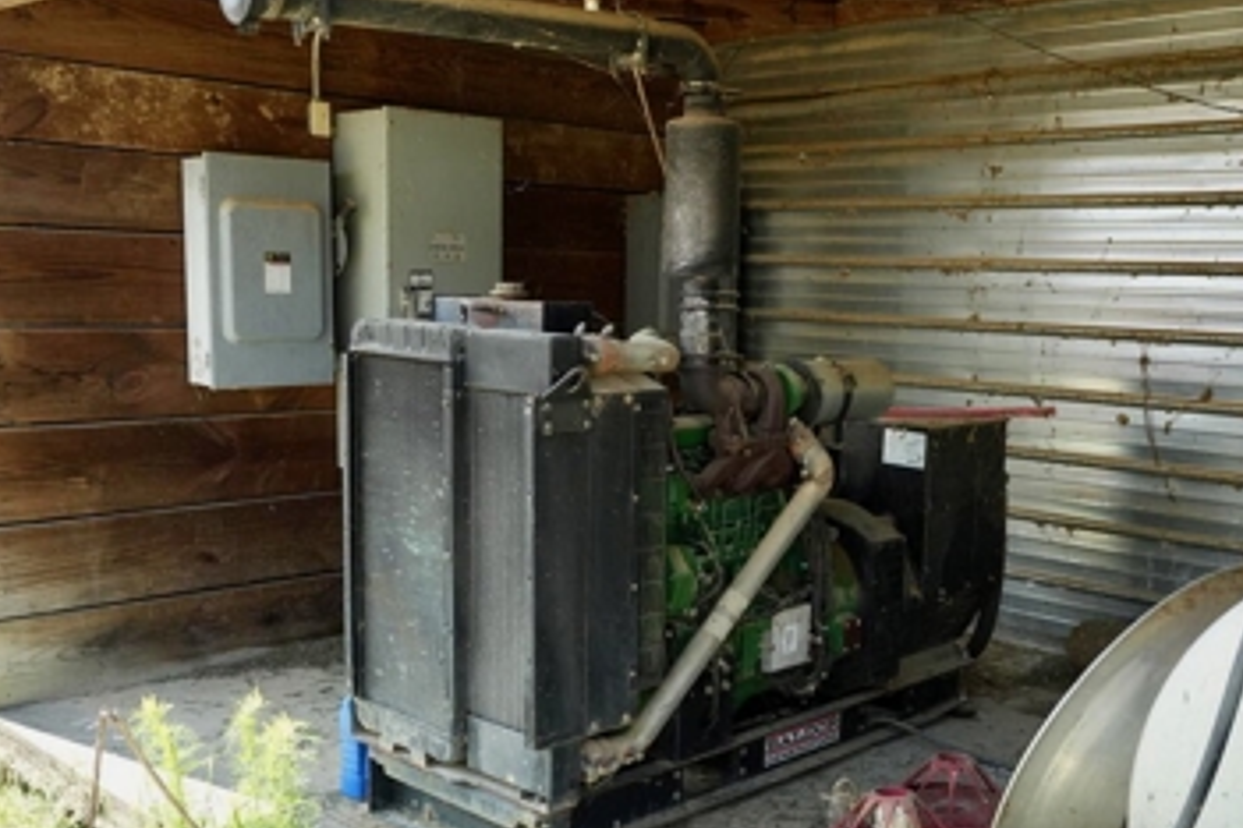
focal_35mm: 41
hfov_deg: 47.1
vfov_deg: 32.5
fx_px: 1416
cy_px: 499
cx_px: 754
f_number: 3.5
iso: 2000
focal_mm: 32
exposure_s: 1/3200
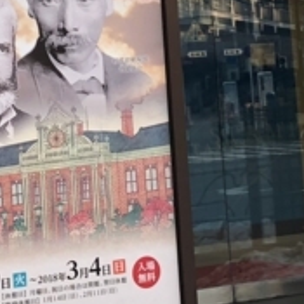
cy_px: -142
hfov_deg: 12.0
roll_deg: +6.8
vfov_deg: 11.6
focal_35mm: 145
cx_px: 202
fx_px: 1441
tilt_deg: +7.3
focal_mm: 4
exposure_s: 1/232
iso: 20
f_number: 1.8
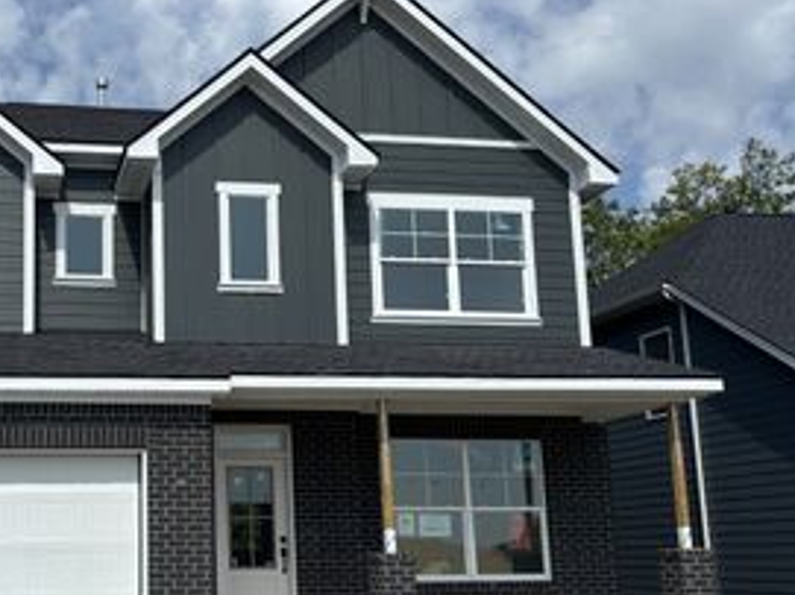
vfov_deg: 30.2
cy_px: 350
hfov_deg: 38.3
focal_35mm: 48
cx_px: 170
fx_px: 1102
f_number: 1.6
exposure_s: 1/4854
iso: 50
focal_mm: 5.96
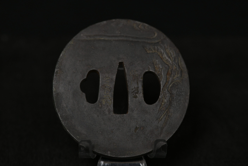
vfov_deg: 13.0
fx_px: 723
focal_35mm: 105
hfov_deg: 19.5
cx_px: 124
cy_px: 83
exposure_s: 1/125
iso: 2500
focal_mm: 105
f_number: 9
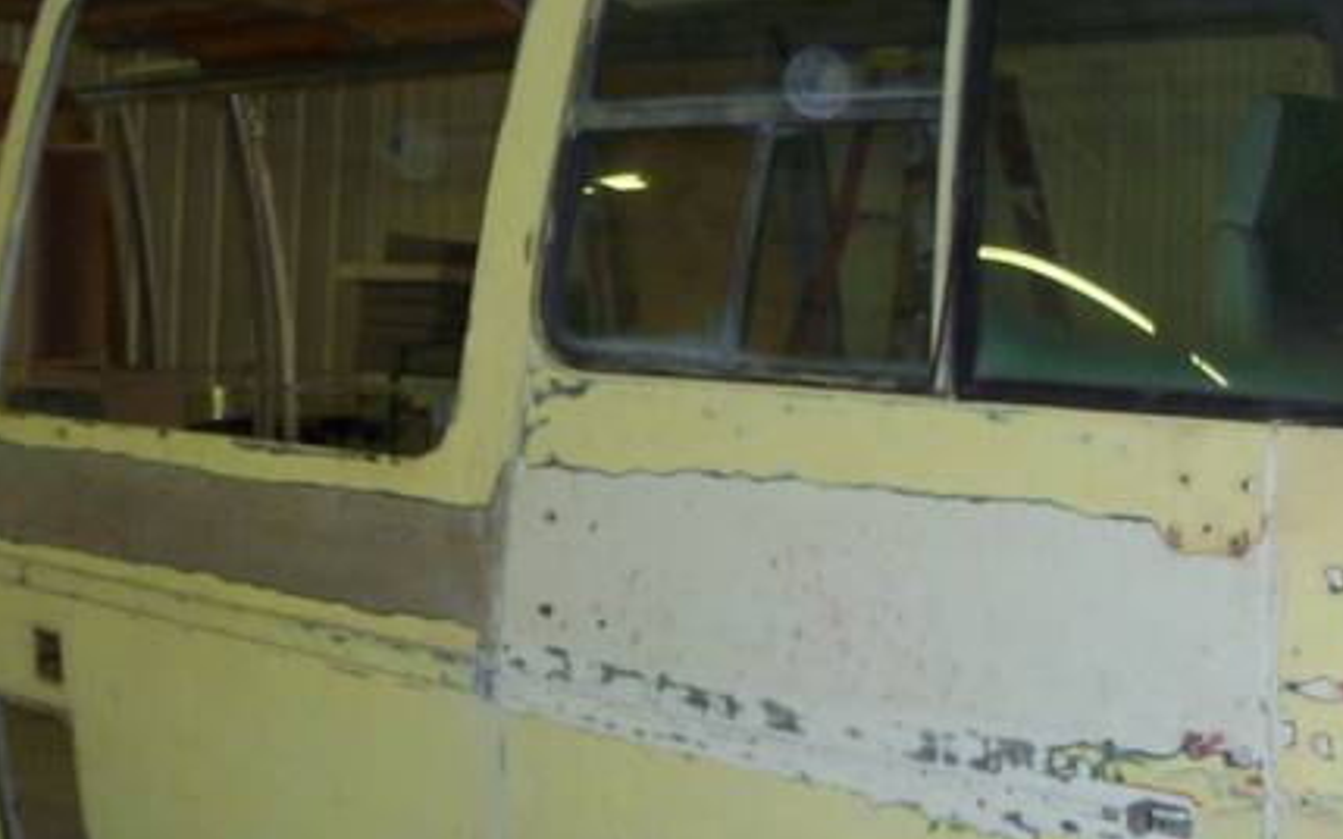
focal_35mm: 70
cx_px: 291
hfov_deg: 28.8
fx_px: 2562
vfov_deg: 18.6
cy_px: 495
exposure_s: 1/30
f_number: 3
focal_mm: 6.3
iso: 125
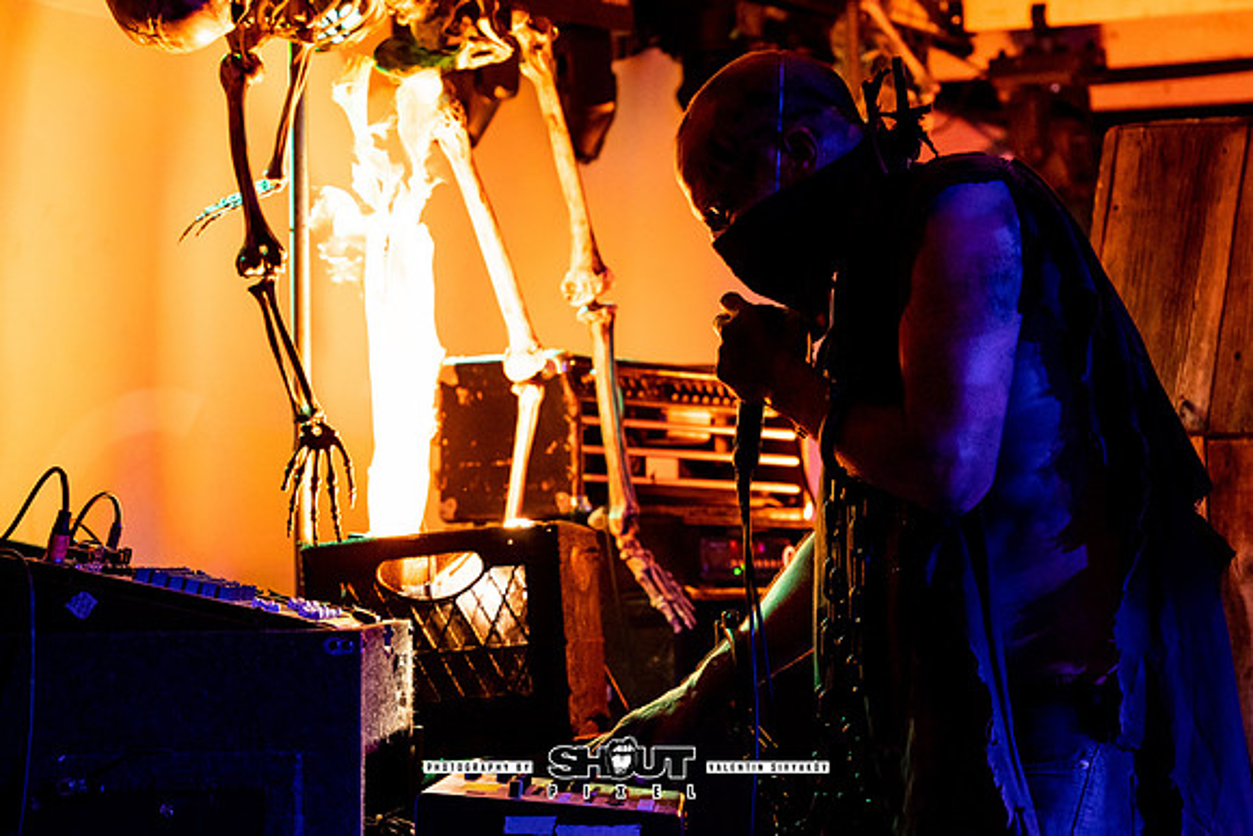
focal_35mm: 96
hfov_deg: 21.3
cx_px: 753
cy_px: 346
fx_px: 3327
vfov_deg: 14.3
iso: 3200
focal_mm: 70
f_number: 2.8
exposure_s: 1/200
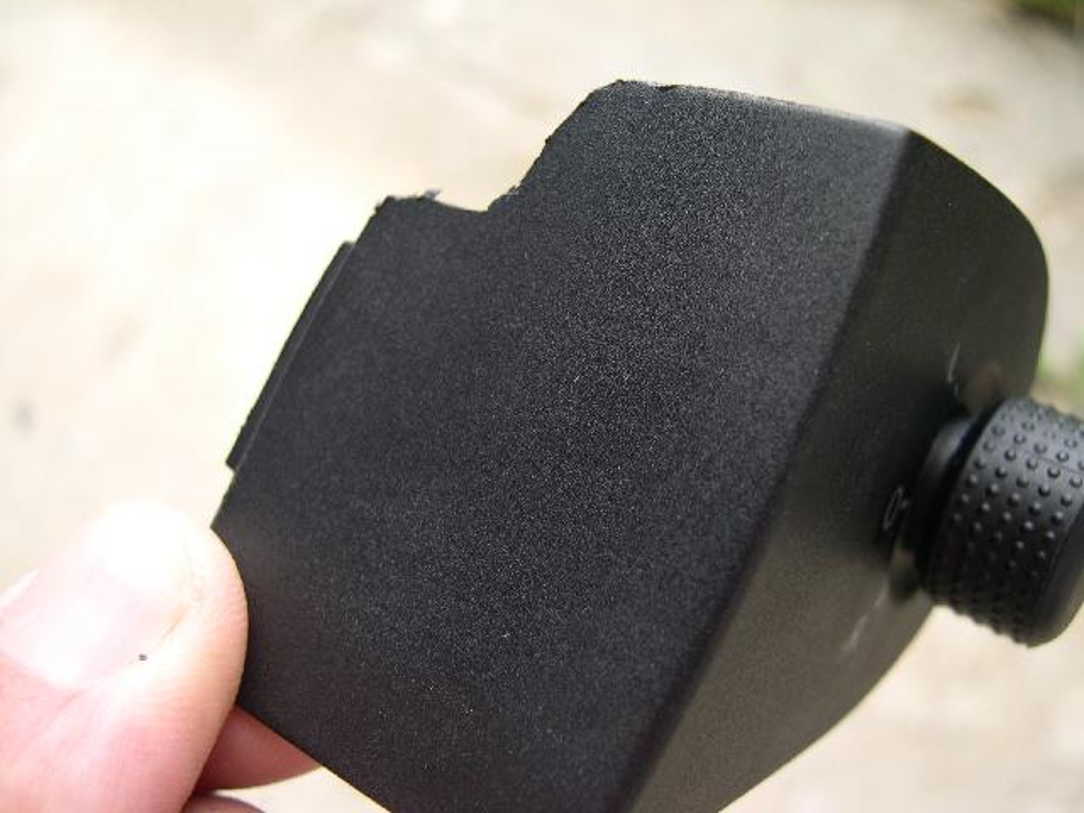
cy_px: 406
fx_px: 1190
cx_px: 542
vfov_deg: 37.7
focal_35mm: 38
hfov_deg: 49.0
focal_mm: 8
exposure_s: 1/42.3
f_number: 2.8
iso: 100
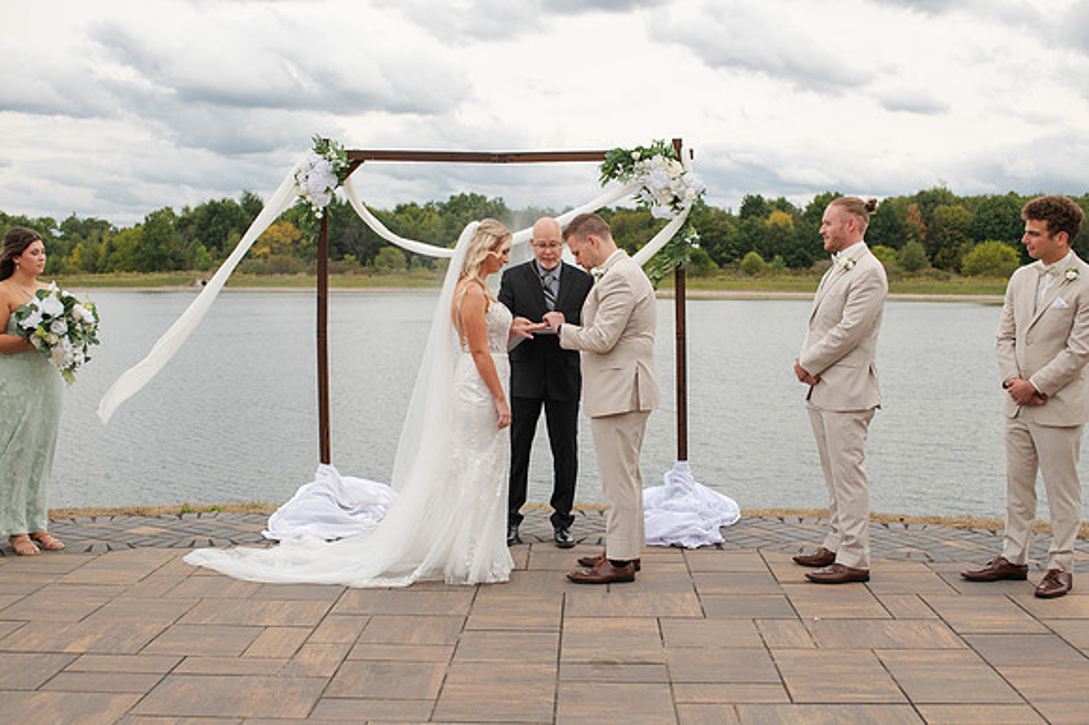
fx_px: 1186
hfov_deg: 49.3
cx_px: 558
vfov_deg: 34.0
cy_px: 404
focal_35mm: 39
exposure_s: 1/800
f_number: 3.5
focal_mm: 35
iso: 100
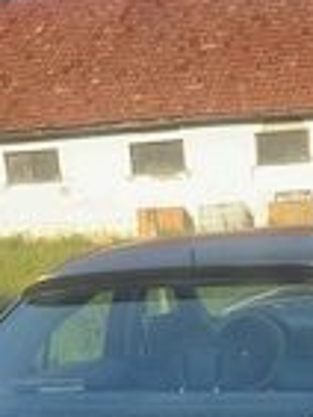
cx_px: 224
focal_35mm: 68
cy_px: 544
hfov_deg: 21.5
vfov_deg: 24.8
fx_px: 819
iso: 80
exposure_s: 1/1198
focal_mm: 6.86
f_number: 1.78
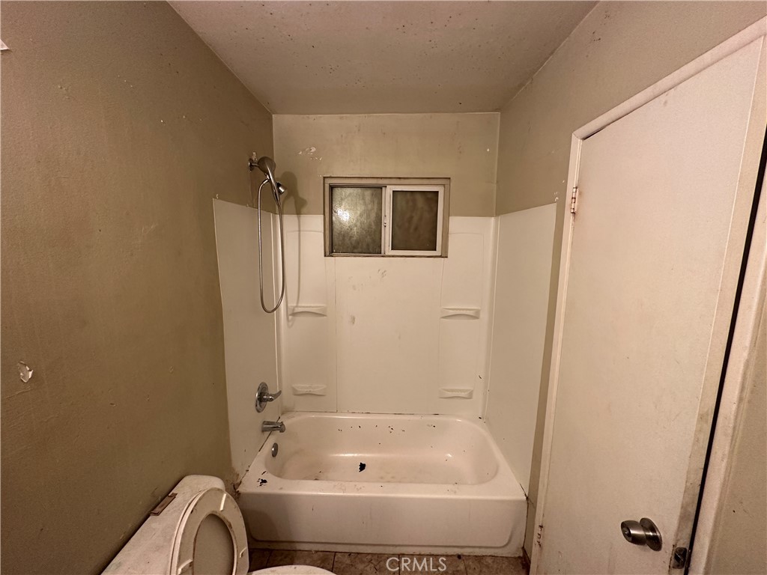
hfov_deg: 102.1
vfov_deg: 85.7
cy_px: 288
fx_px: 310
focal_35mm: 14
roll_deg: -0.7
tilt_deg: -8.4
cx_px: 384
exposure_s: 1/60
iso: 320
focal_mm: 2.22
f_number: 2.2
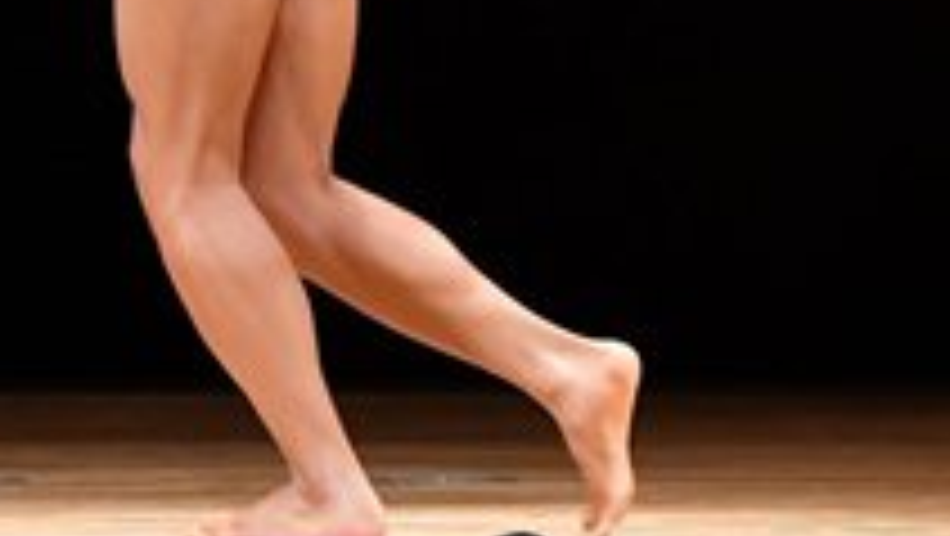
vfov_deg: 1.7
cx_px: 498
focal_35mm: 704
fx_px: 17745
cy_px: -279
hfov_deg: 3.1
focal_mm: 122
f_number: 5.6
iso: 3200
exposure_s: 1/400
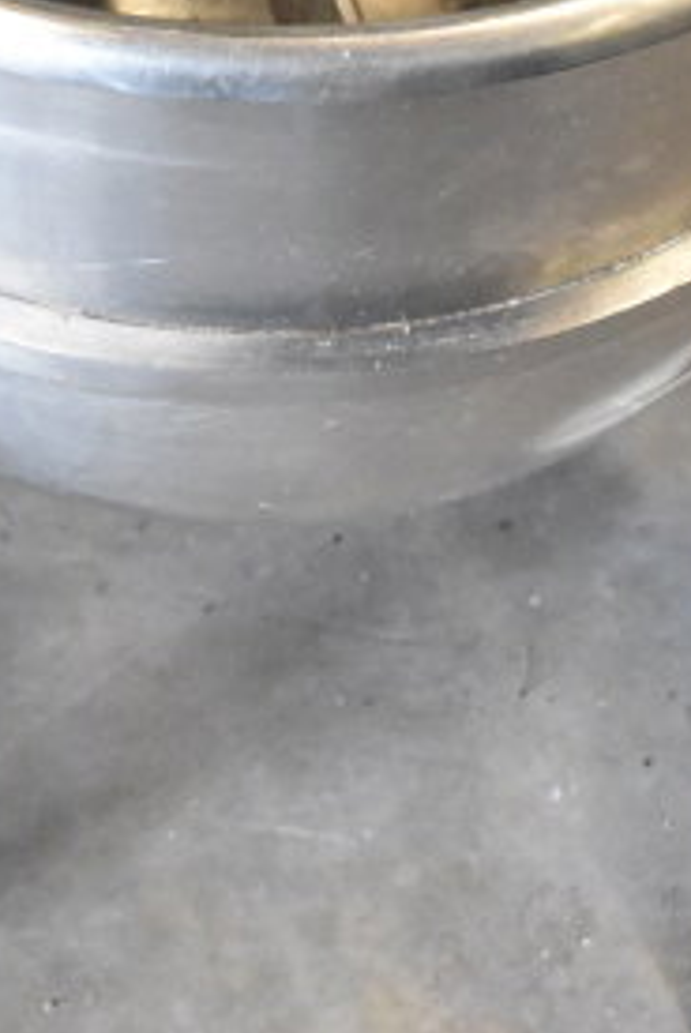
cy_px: -550
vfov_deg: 16.2
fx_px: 3293
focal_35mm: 115
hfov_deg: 12.0
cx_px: 263
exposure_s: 1/100
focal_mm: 23
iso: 6400
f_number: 5
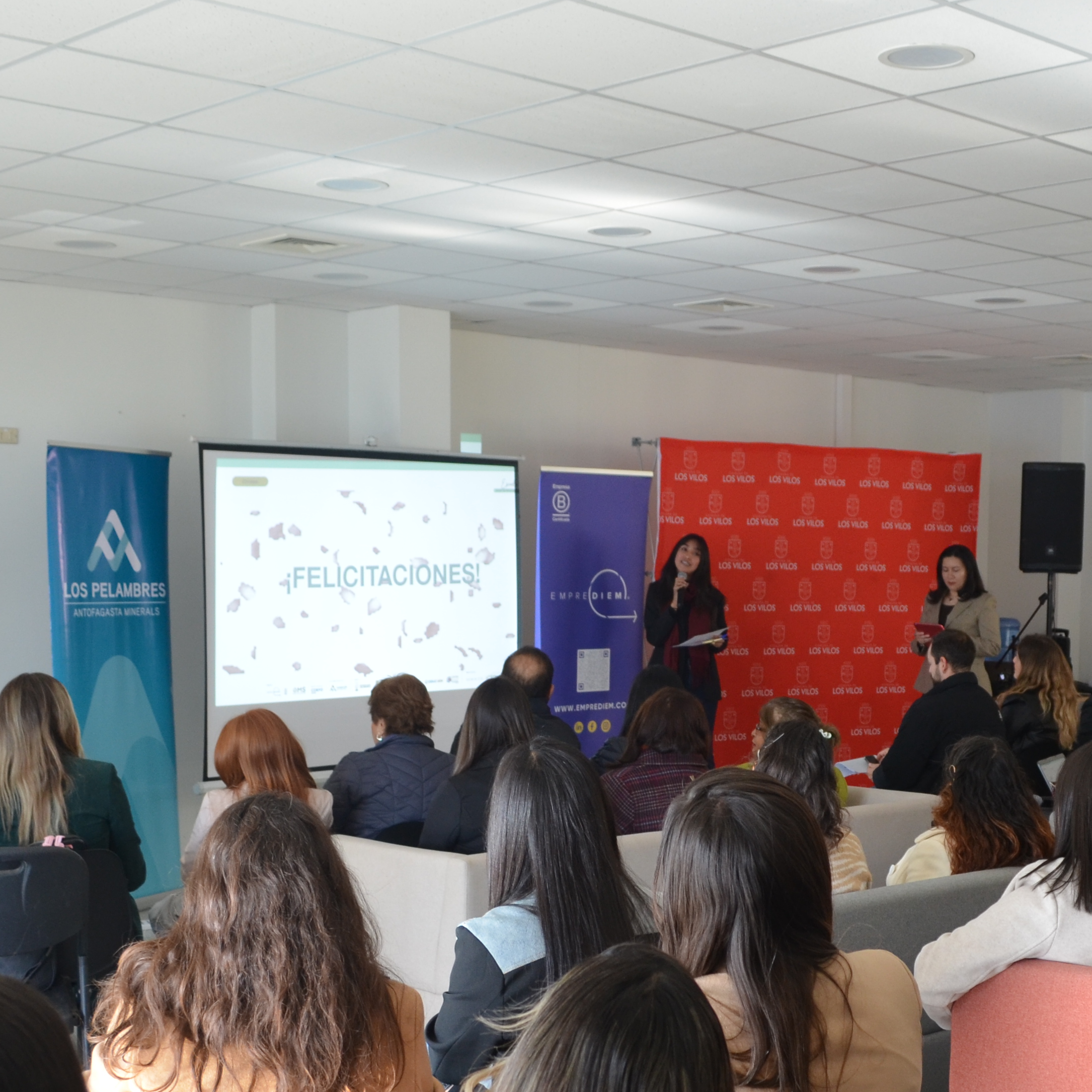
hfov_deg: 32.4
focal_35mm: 52
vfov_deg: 32.3
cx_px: 753
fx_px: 1856
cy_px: 794
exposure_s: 1/60
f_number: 4
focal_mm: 18
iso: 450
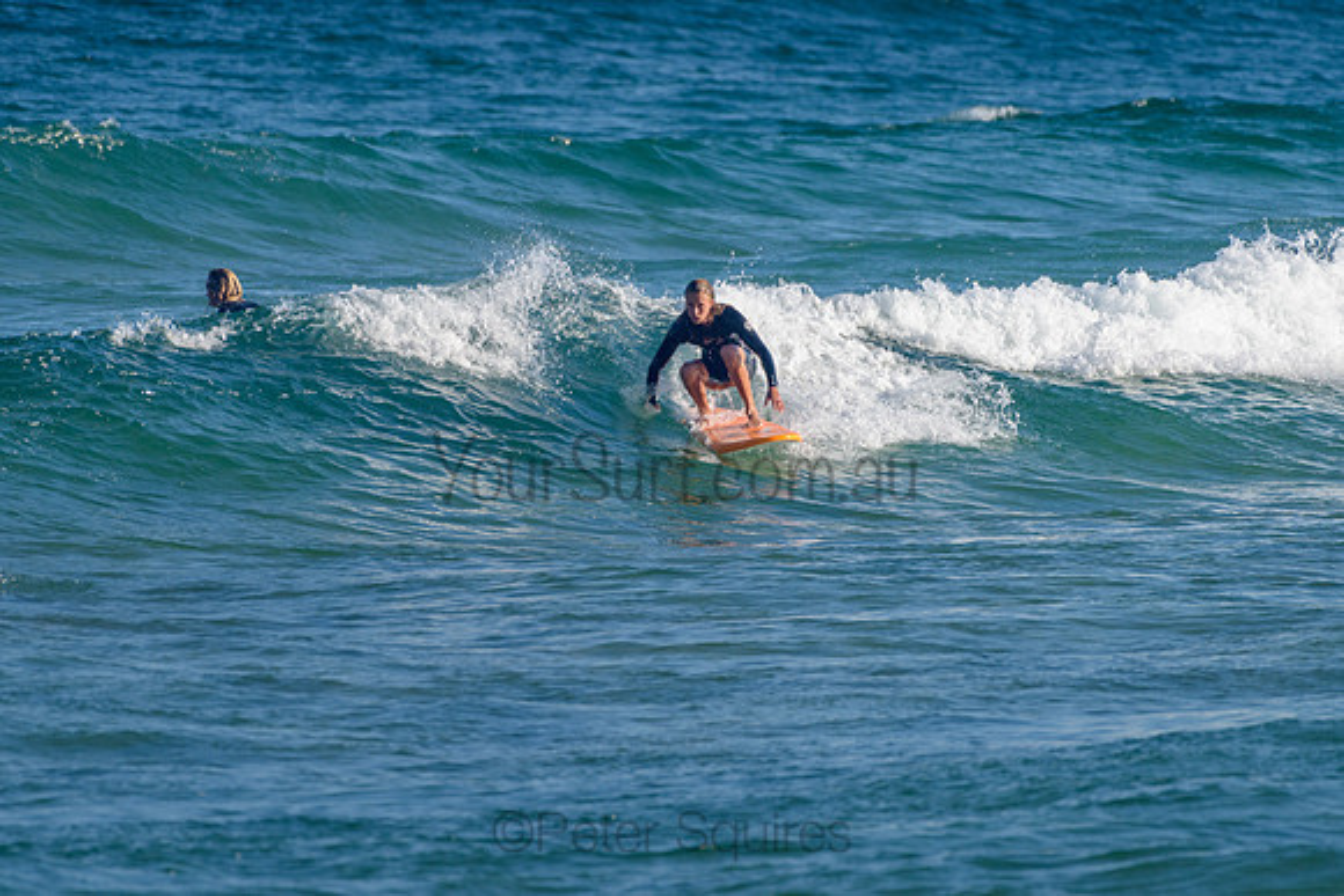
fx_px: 22898
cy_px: 381
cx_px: 642
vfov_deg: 2.2
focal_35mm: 613
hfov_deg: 3.4
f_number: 5.6
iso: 220
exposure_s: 1/2000
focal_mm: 500
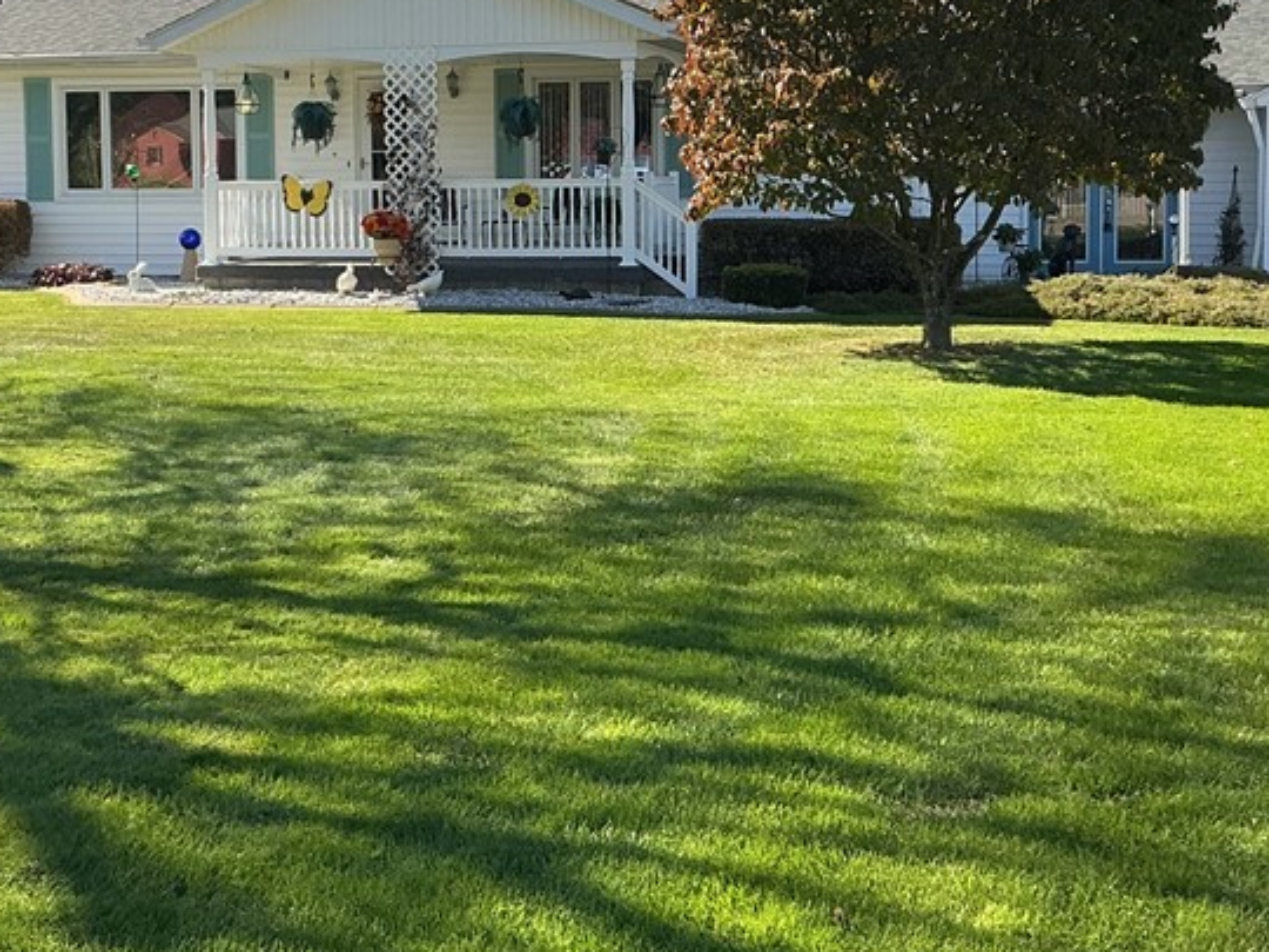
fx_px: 2016
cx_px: 569
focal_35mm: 55
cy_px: 303
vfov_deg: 26.4
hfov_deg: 34.9
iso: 25
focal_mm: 3
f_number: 1.8
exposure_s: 1/944
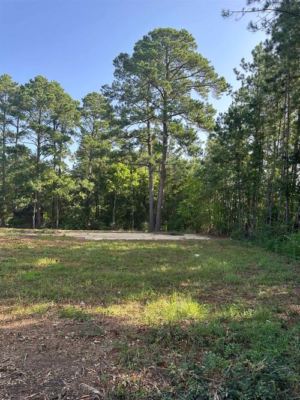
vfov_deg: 71.6
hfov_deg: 56.8
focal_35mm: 24
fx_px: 277
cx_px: 150
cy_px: 200
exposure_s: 1/745
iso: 80
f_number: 1.78
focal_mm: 6.86
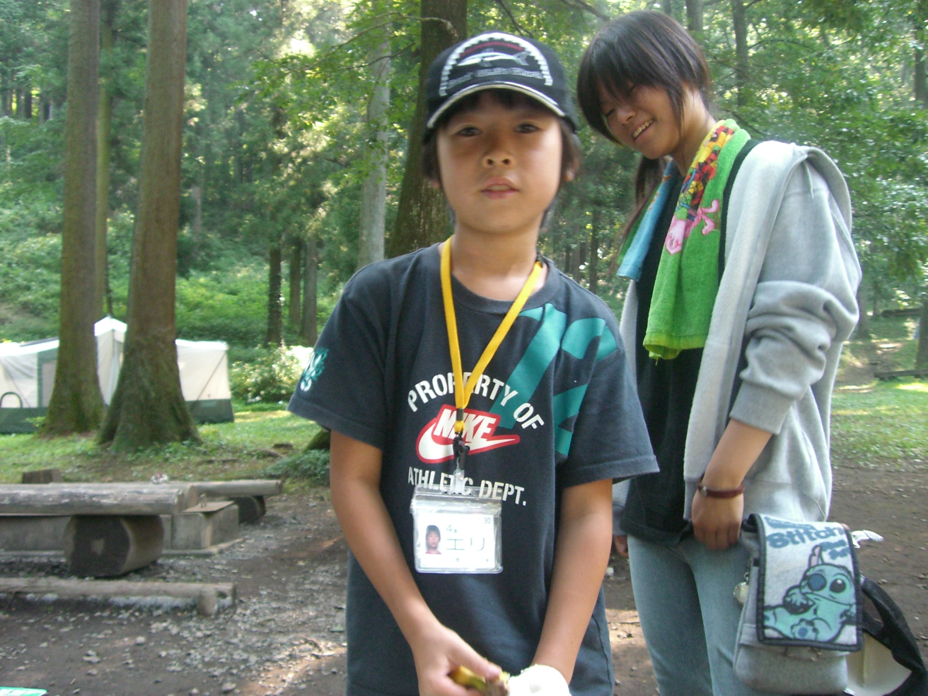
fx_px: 1019
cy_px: 348
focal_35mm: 38
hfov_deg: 49.0
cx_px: 464
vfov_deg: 37.7
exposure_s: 1/60
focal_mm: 6.2
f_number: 2.7
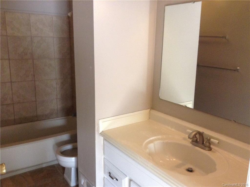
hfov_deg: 55.4
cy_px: 94
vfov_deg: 42.8
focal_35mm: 33
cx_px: 125
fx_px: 238
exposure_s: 1/17
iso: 250
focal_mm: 3.3
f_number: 2.4
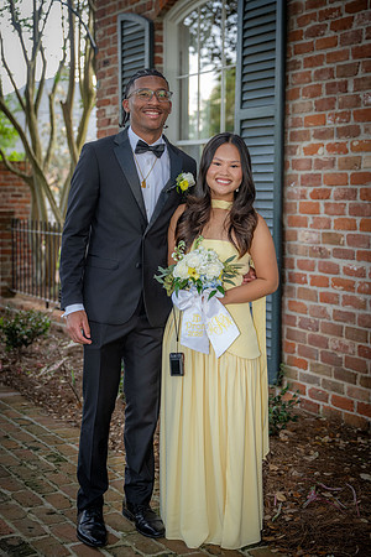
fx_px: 819
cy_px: 278
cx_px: 186
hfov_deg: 25.5
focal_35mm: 53
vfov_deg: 37.5
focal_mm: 53
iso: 560
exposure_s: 1/125
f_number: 3.2
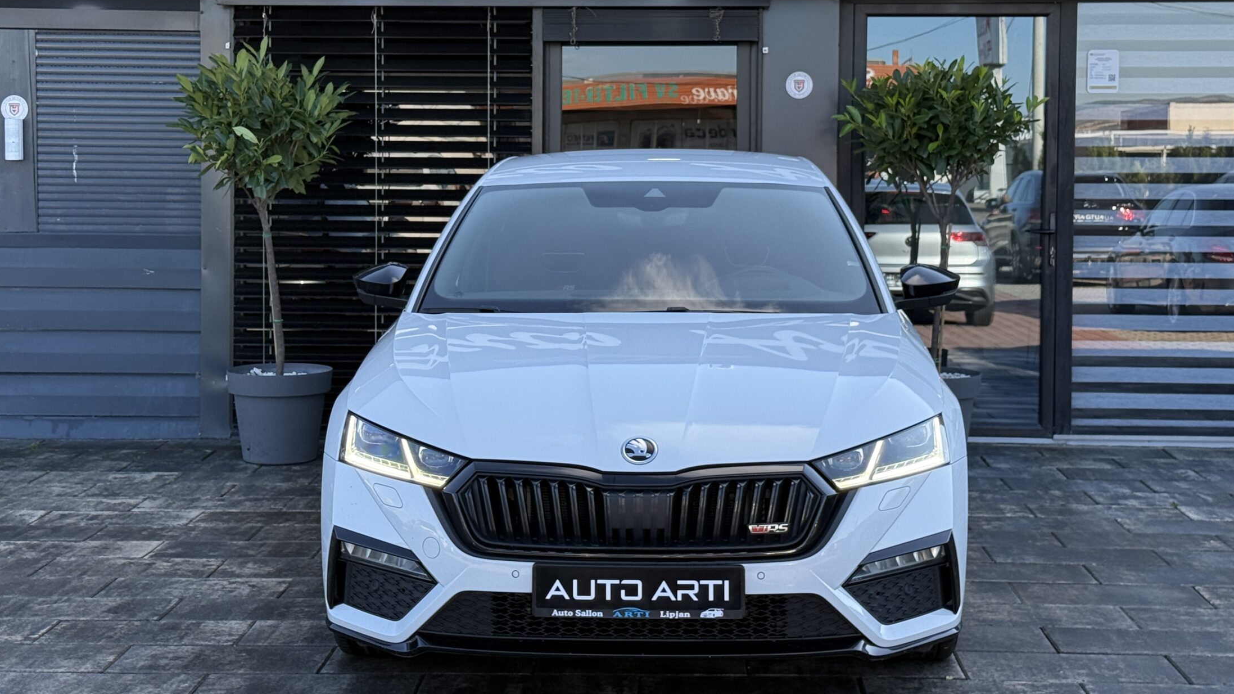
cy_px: 244
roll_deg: -0.1
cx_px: 617
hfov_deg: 34.4
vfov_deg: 19.7
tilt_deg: -1.7
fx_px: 1996
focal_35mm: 61
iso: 64
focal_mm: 6.76
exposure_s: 1/819
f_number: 1.78
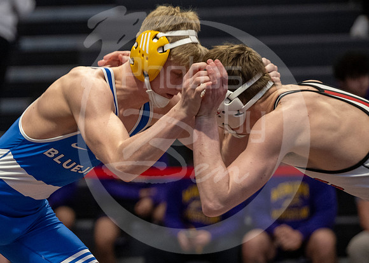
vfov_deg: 5.3
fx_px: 2847
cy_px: 273
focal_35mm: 272
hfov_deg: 7.4
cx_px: 12
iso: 3200
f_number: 2.8
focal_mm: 125
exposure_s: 1/1000
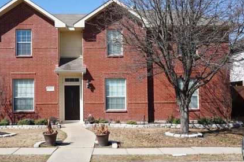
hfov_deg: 43.6
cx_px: 105
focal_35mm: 45
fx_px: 305
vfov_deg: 29.8
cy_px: 83
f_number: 9
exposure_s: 1/320
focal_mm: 38
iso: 200
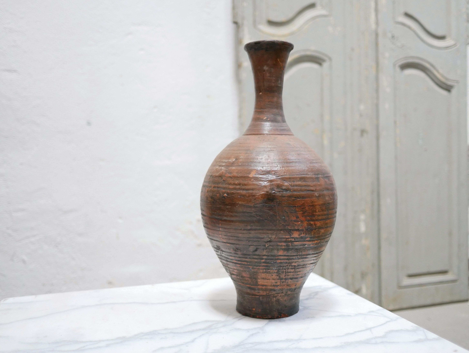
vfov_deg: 36.0
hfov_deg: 46.8
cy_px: 176
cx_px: 234
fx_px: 542
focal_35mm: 40
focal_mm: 20
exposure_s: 1/60
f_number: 1.7
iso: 1600
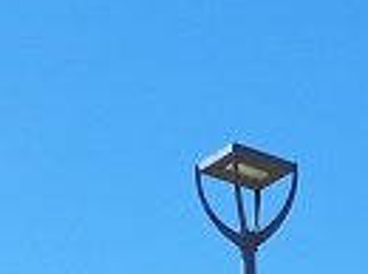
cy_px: 900
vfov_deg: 6.9
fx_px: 1984
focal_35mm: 187
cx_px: 773
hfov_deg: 9.7
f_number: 1.9
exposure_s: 1/876
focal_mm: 3.6
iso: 40
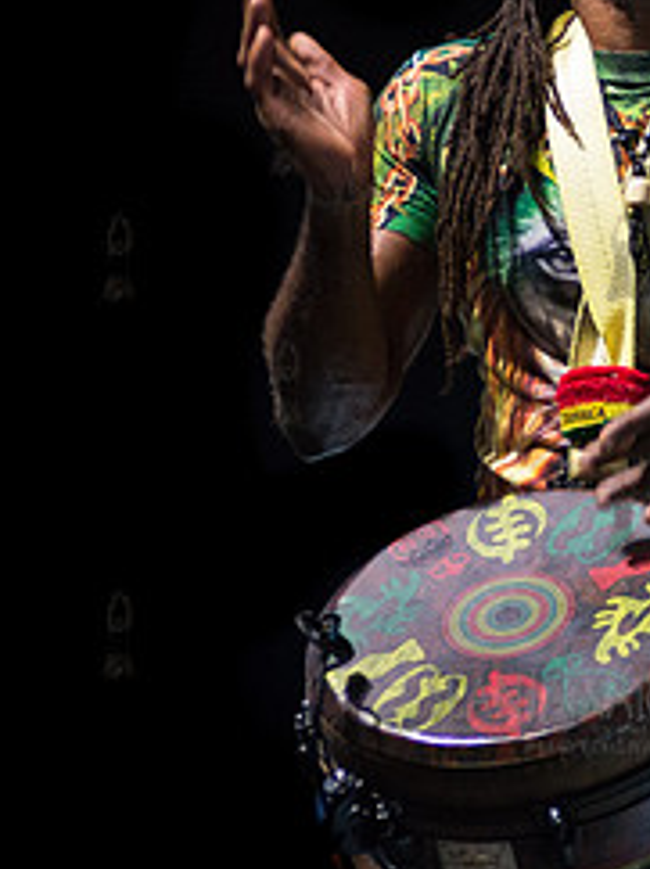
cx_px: 672
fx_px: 10434
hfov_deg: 3.6
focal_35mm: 416
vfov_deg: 4.8
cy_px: 255
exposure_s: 1/320
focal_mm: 155
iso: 4000
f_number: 2.8
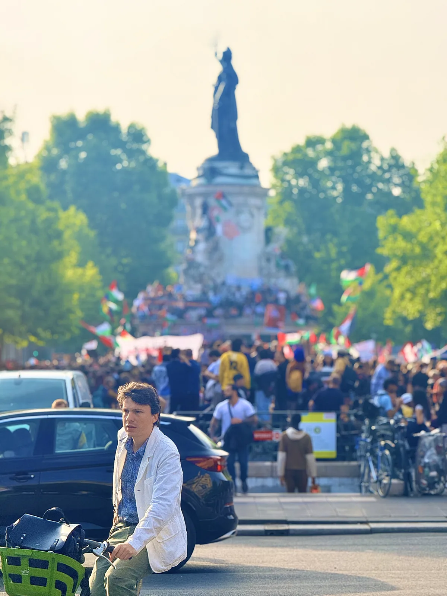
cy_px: 298
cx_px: 224
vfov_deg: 16.4
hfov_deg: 12.3
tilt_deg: +2.5
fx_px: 2066
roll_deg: -0.3
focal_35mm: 120
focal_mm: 15.66
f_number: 2.8
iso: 64
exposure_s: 1/850
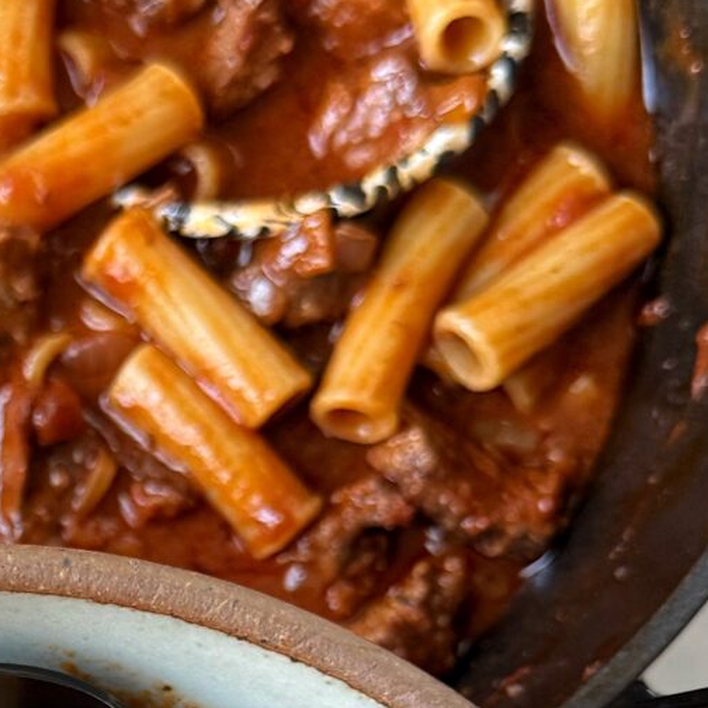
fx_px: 1921
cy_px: 839
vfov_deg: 19.7
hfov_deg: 19.9
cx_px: -80
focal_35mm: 83
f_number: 1.78
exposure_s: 1/60
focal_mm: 6.76
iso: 200
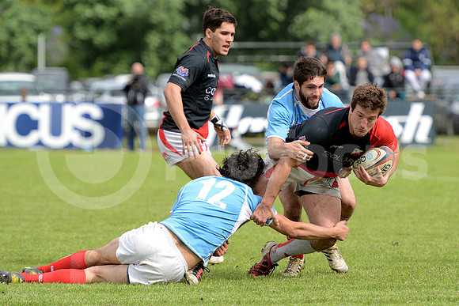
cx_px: 230
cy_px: 153
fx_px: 2806
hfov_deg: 9.4
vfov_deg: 6.2
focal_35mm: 220
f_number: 4
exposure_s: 1/1250
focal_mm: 220
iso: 500
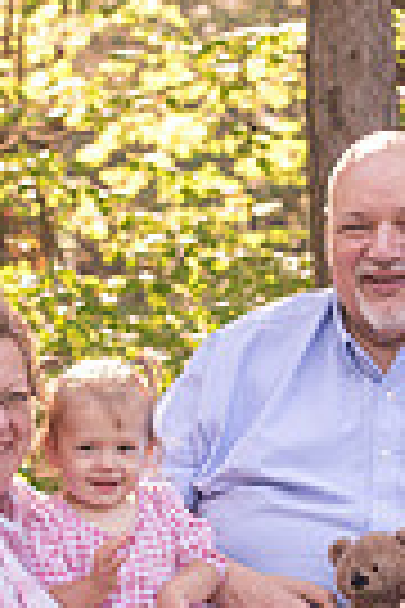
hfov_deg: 5.9
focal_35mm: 234
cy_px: 477
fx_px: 3948
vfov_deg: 8.8
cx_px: 184
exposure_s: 1/250
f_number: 5
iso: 400
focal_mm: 70
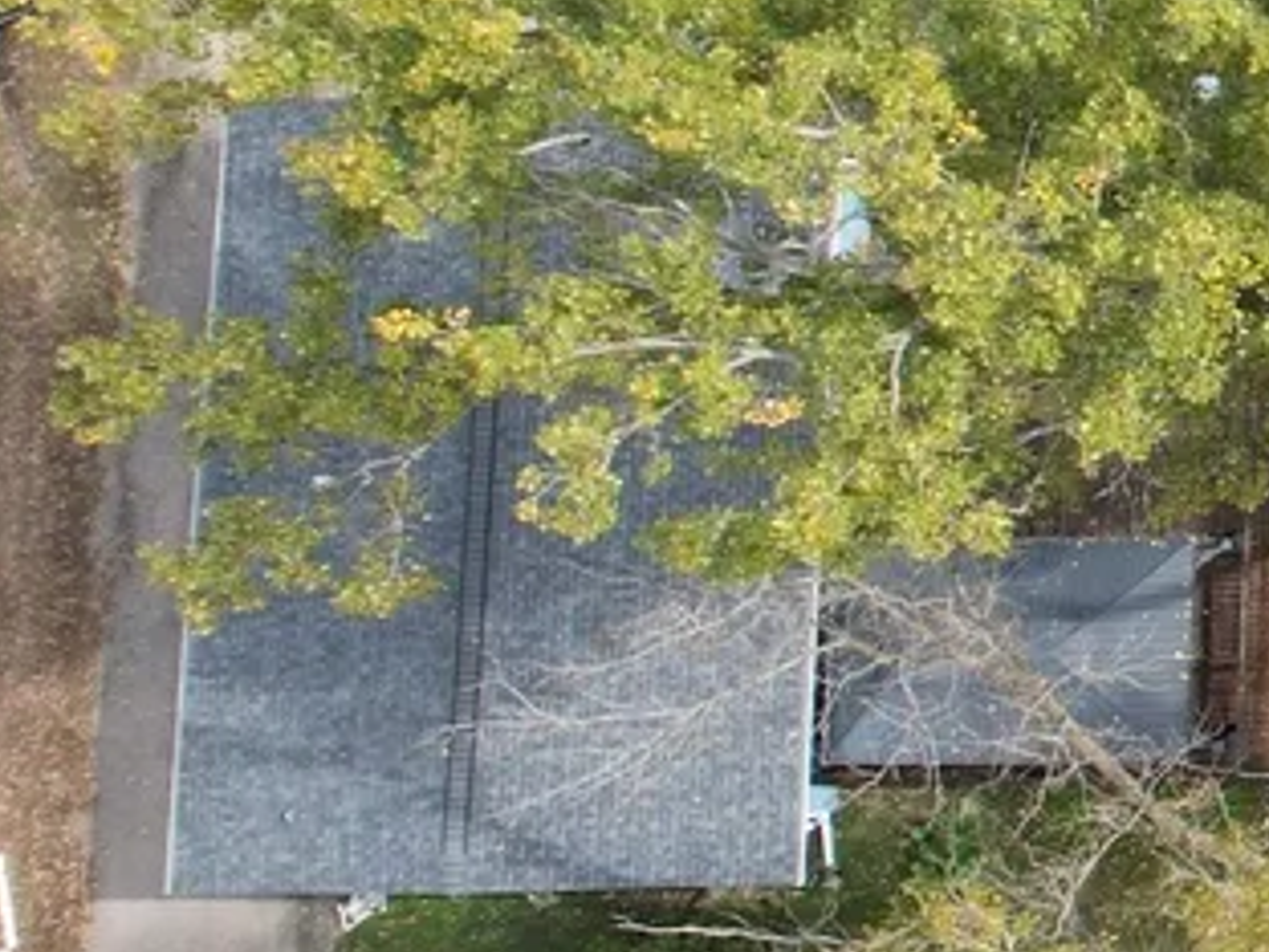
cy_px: -90
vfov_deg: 13.2
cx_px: 3266
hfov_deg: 12.7
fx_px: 4033
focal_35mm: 110
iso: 100
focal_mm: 8.38
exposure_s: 1/640
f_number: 2.8
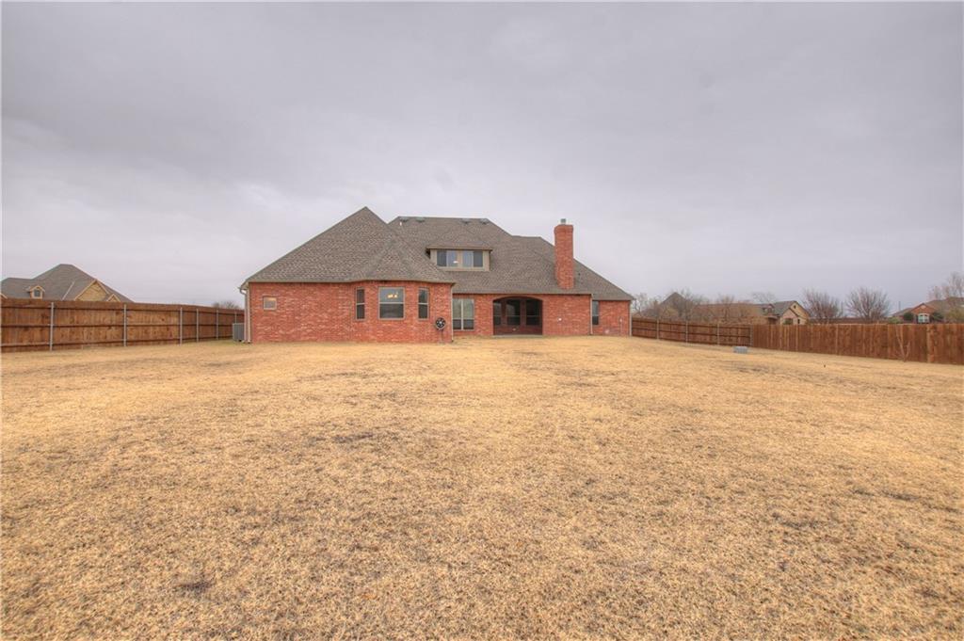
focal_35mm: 15
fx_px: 401
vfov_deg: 77.2
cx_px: 482
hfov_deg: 100.4
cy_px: 320
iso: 100
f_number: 8
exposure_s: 1/125
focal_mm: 10
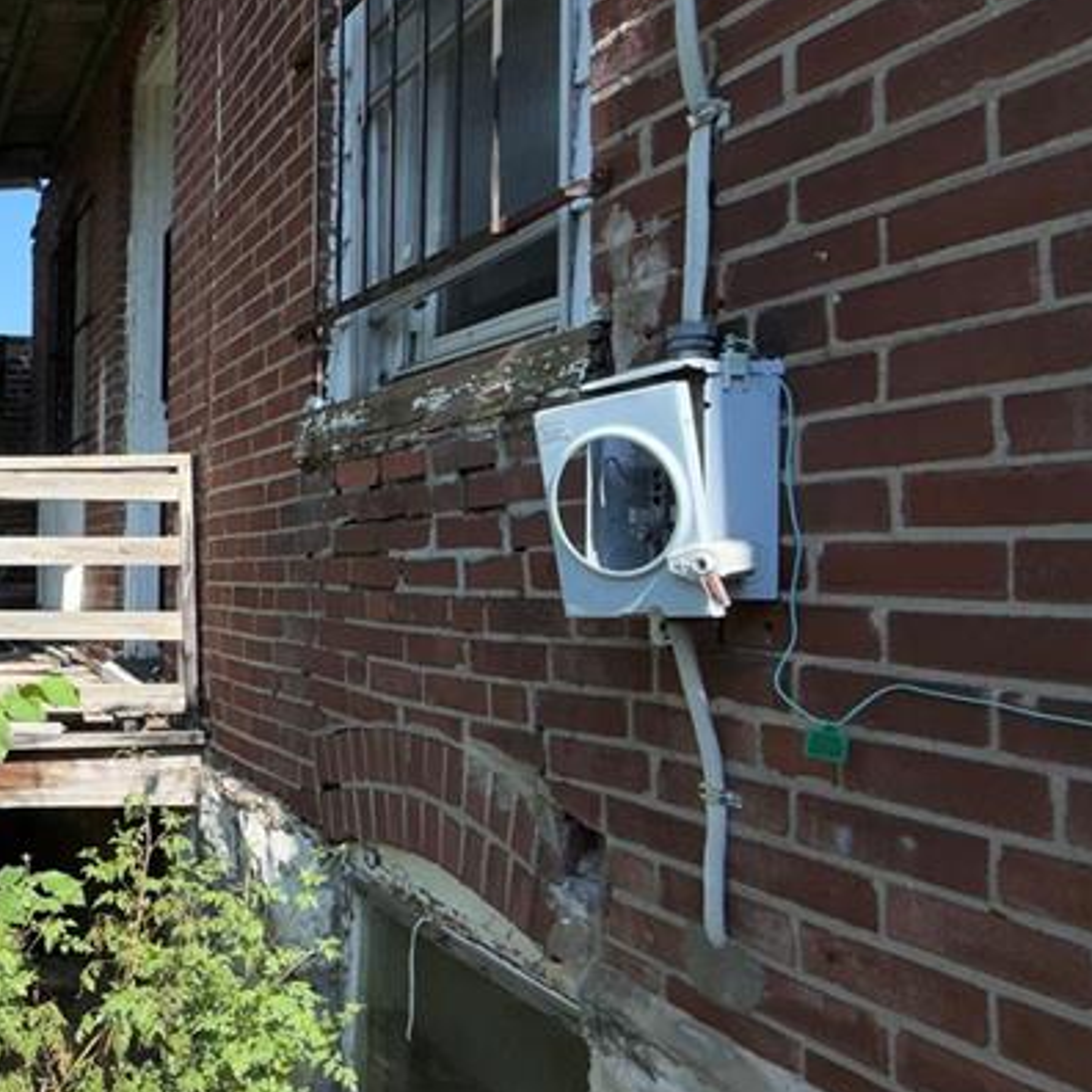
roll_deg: +1.2
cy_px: 529
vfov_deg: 51.1
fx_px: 1142
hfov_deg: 40.7
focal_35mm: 32
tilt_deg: -1.9
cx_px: -119
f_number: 2.2
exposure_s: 1/658
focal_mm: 2.22
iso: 16
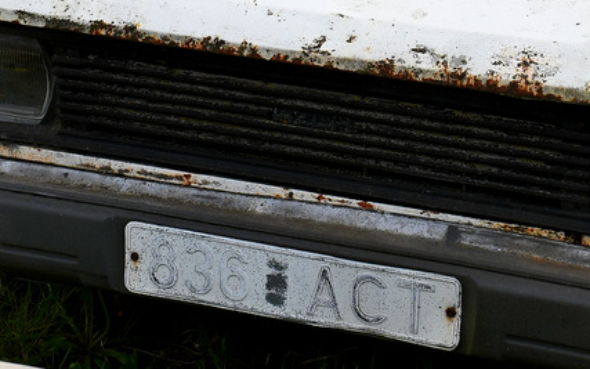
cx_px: 430
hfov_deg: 17.2
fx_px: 1946
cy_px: -146
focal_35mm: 121
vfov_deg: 10.5
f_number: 6.3
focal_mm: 26
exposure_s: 1/1000
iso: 200
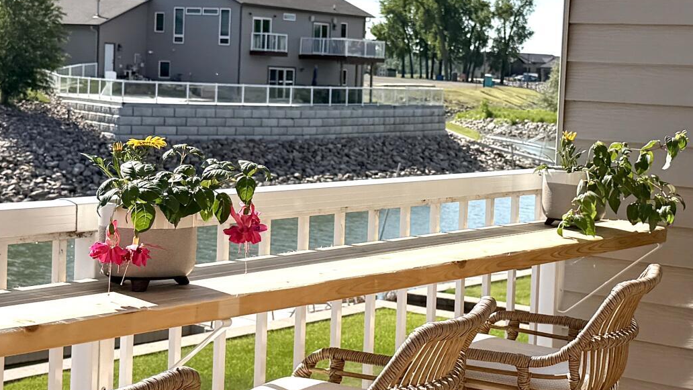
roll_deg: -2.2
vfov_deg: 15.9
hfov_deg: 27.8
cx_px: 434
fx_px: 1397
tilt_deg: -2.4
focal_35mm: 76
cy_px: 146
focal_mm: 6.76
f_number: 1.78
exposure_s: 1/8130
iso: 80
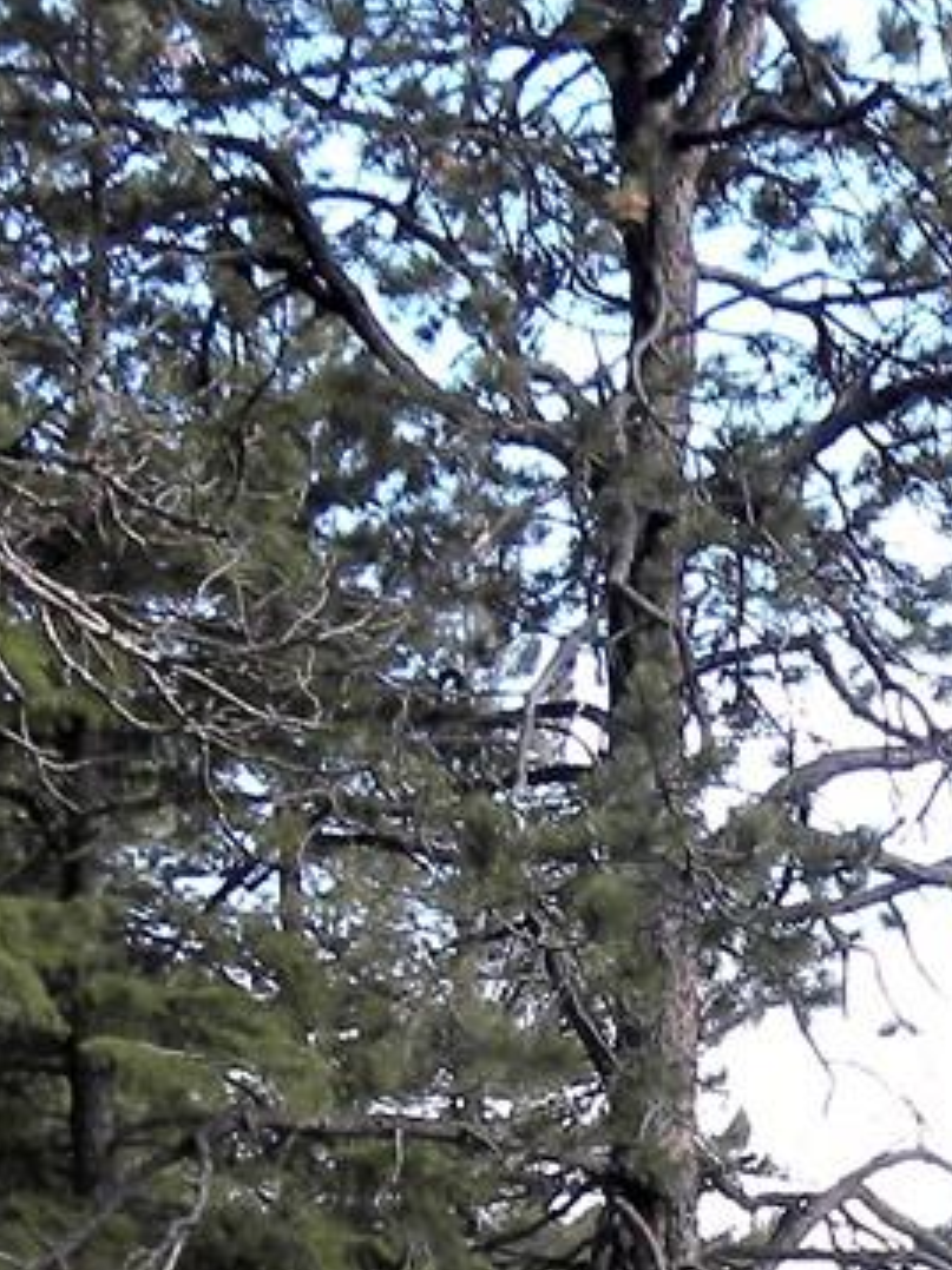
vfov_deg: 16.2
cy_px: 1610
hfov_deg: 12.0
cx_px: 1568
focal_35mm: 116
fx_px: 4256
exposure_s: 1/105
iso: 64
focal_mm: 4.6
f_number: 3.5
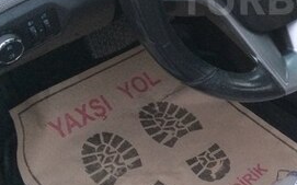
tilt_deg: -39.7
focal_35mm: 75
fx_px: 607
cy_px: -2
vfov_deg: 17.0
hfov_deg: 26.2
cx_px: 292
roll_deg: -5.1
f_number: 2.2
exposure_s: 1/33
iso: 250
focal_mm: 4.15
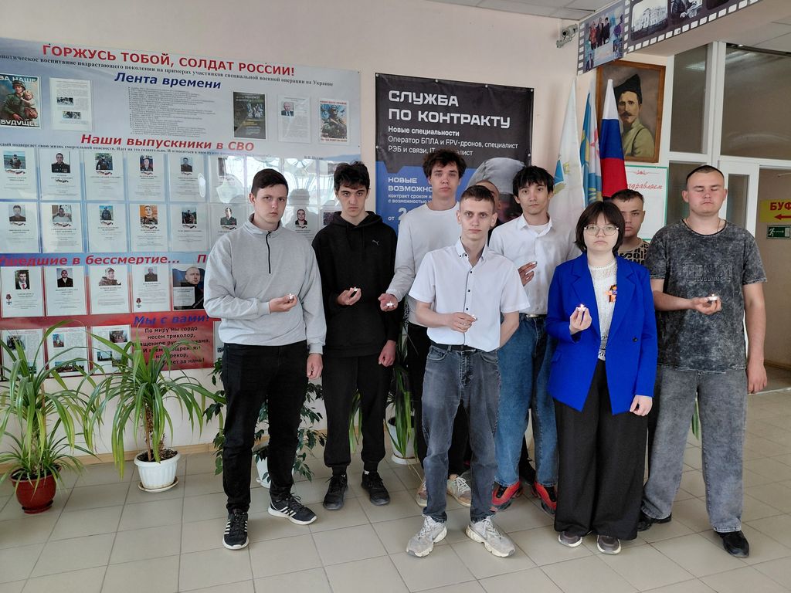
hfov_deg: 69.4
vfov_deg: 54.9
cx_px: 396
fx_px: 571
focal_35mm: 25
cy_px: 296
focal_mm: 4.69
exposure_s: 1/100
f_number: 1.8
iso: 80
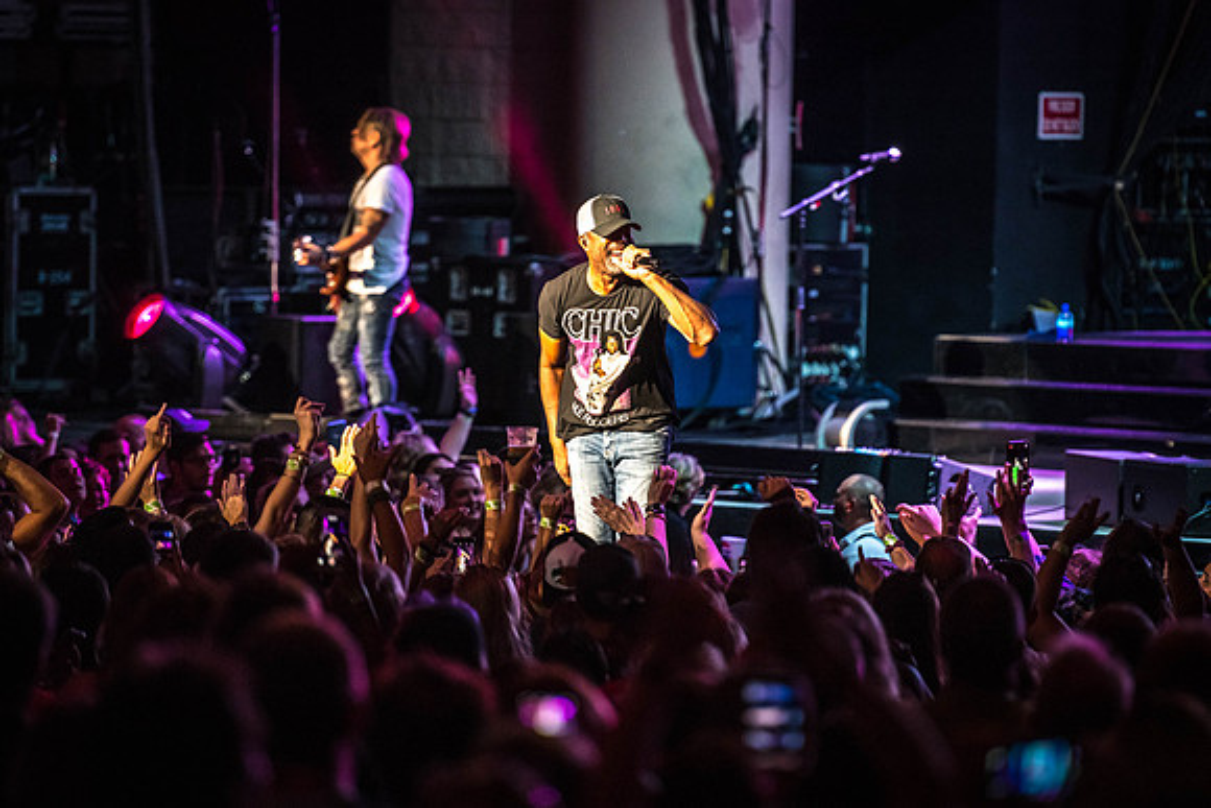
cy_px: 372
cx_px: 591
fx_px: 8075
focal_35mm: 240
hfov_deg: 8.6
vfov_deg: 5.7
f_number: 2.8
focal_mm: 200
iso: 3200
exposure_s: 1/640
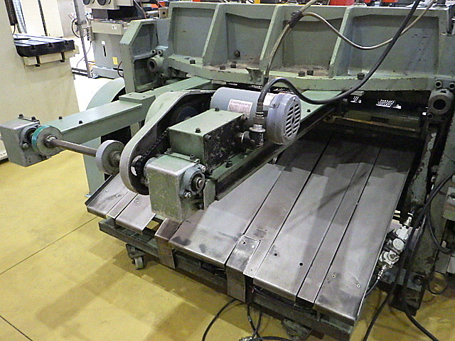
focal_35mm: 28
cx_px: 228
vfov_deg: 49.7
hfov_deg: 63.4
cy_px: 170
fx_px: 368
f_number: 3.5
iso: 1250
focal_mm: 5
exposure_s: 1/45
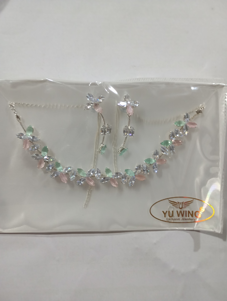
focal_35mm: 28
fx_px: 244
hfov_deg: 49.9
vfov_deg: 63.4
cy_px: 150
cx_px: 114
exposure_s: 1/20
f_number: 1.8
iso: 1441
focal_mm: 4.27
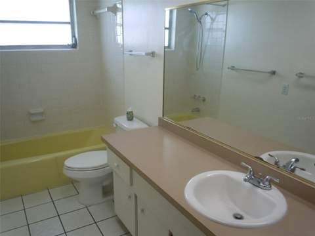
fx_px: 255
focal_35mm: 28
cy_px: 118
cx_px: 158
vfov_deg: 49.7
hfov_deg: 63.4
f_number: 3.7
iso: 400
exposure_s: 1/50
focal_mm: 5
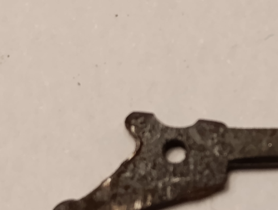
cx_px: 325
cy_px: 162
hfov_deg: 8.8
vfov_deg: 6.7
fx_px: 1778
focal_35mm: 221
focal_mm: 6.14
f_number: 1.6
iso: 800
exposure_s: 1/100
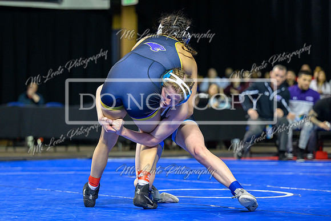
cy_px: 132
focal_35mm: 143
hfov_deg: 14.3
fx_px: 1316
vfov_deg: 9.6
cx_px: 149
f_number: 2.8
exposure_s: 1/800
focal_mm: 115
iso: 3200
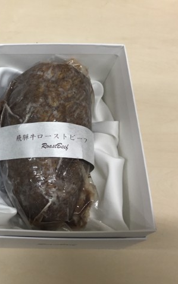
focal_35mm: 44
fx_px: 341
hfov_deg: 27.2
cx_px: -8
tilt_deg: -66.4
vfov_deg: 45.3
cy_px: 142
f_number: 2.4
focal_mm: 3.3
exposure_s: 1/120
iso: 40
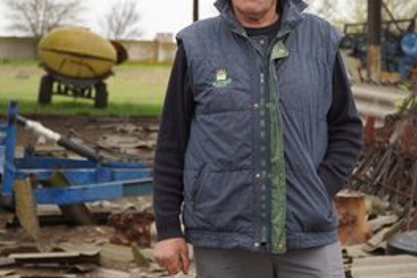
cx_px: 257
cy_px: 80
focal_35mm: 103
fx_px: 1190
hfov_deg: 19.9
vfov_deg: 13.3
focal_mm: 45
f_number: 4
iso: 125
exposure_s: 1/160
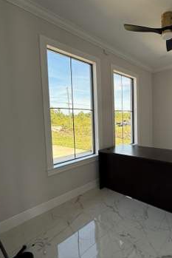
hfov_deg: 58.5
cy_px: 128
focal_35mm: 20
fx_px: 143
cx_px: 131
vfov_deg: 84.0
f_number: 2.2
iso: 50
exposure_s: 1/99
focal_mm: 2.22
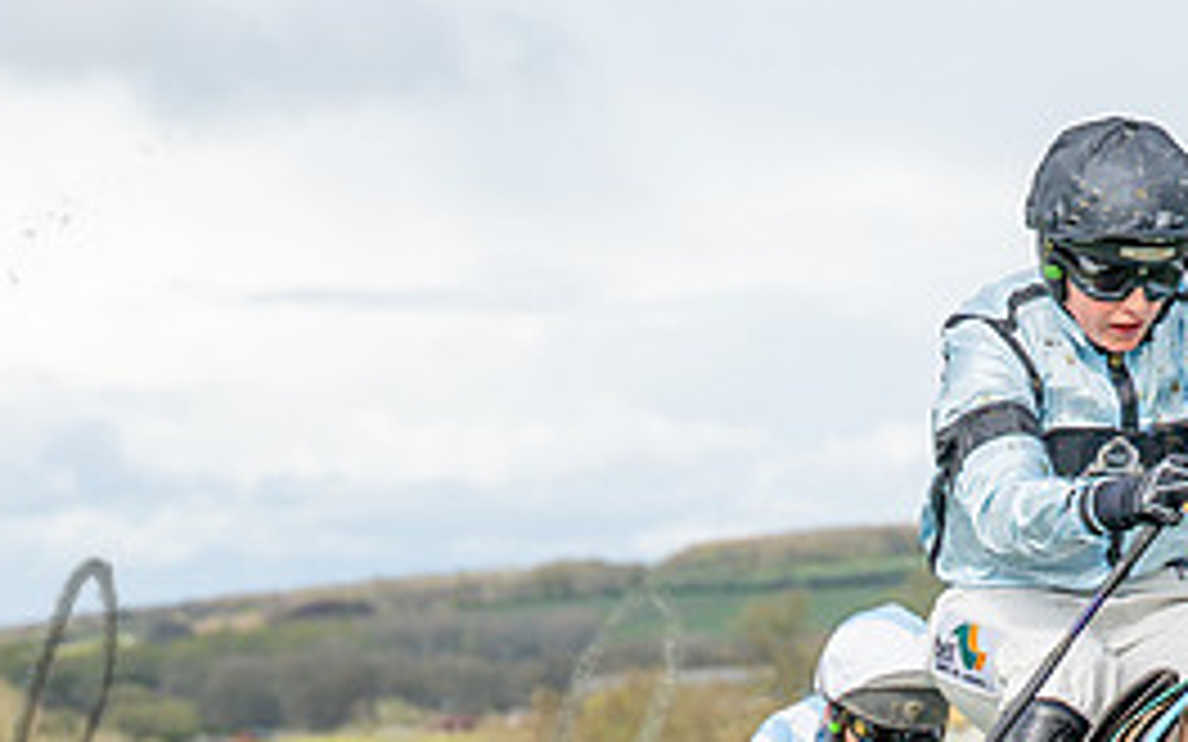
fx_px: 8871
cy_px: 899
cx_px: 942
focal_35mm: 274
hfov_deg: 7.6
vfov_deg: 4.8
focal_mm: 70
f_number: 4
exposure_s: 1/2500
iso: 400
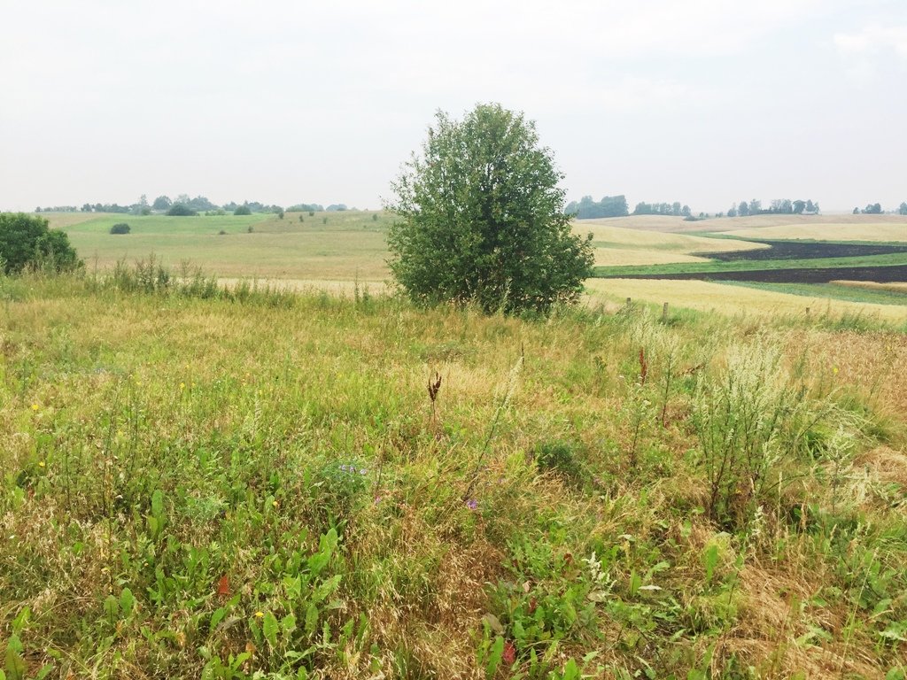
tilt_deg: -9.3
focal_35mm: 29
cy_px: 340
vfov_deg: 48.2
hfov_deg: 61.7
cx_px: 454
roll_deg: +0.0
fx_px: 760
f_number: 2.2
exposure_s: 1/1522
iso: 32
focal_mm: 4.15
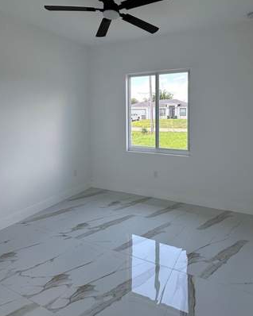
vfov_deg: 73.8
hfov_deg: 62.1
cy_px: 119
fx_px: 206
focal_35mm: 22
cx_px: 161
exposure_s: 1/138
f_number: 2.2
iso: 40
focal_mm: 2.22
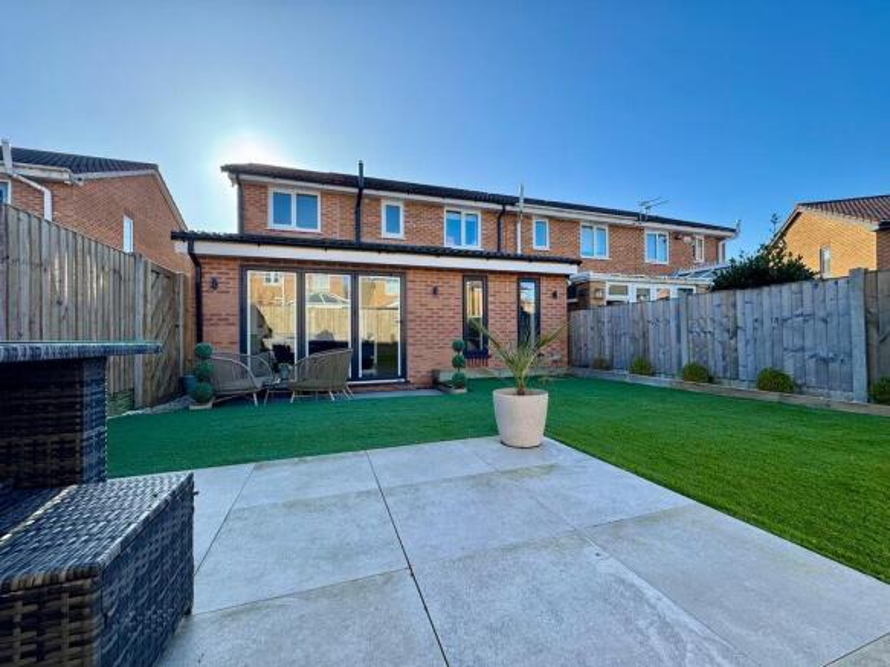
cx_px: 445
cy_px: 334
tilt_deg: -0.5
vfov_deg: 85.7
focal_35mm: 14
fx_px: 360
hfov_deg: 102.1
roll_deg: +0.0
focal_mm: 2.22
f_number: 2.2
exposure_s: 1/362
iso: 40
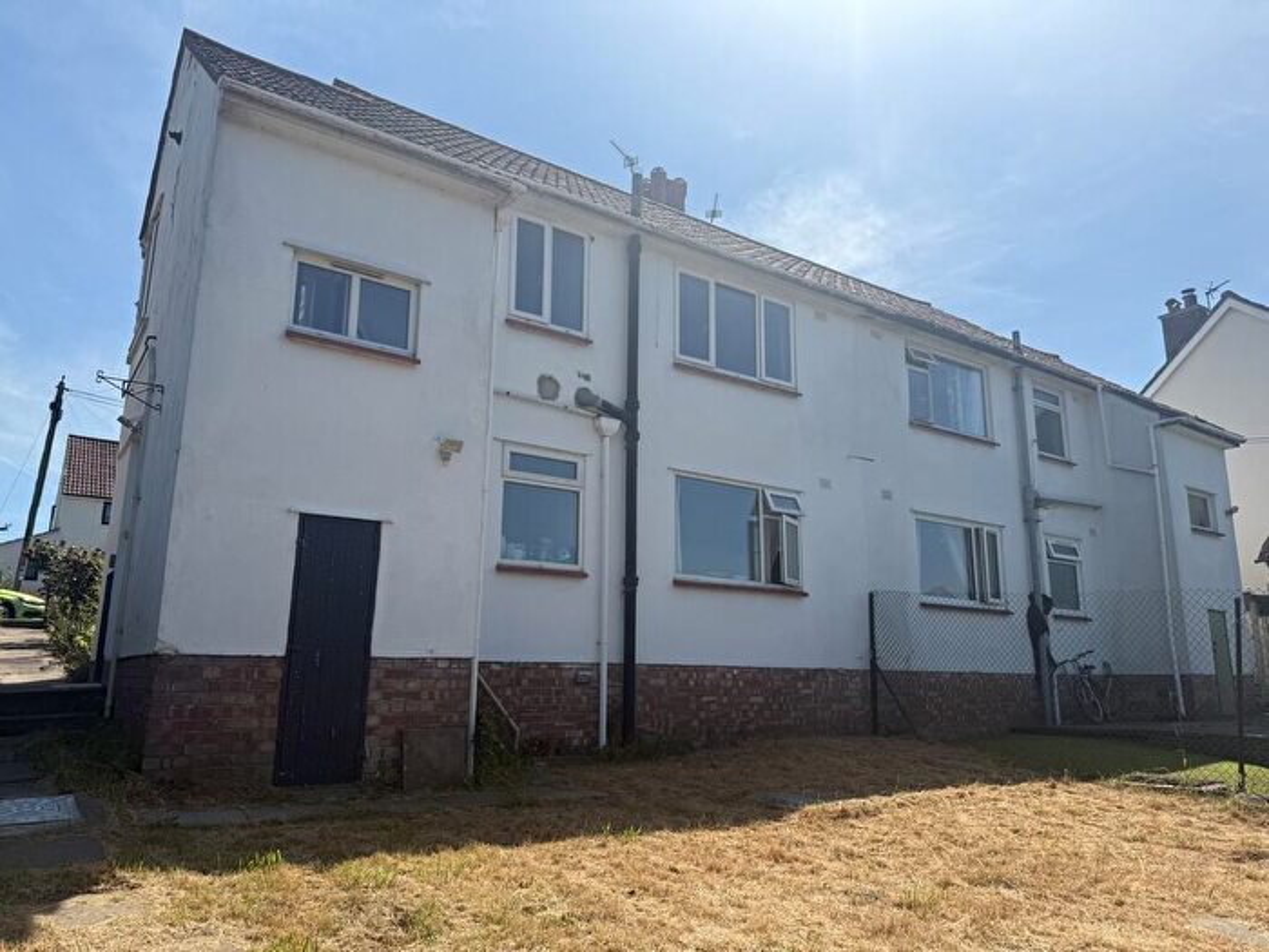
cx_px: 634
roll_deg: -0.3
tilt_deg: +12.2
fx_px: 880
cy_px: 476
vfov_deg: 56.8
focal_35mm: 24
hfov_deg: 71.6
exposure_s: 1/6173
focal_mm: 6.76
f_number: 1.78
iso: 80
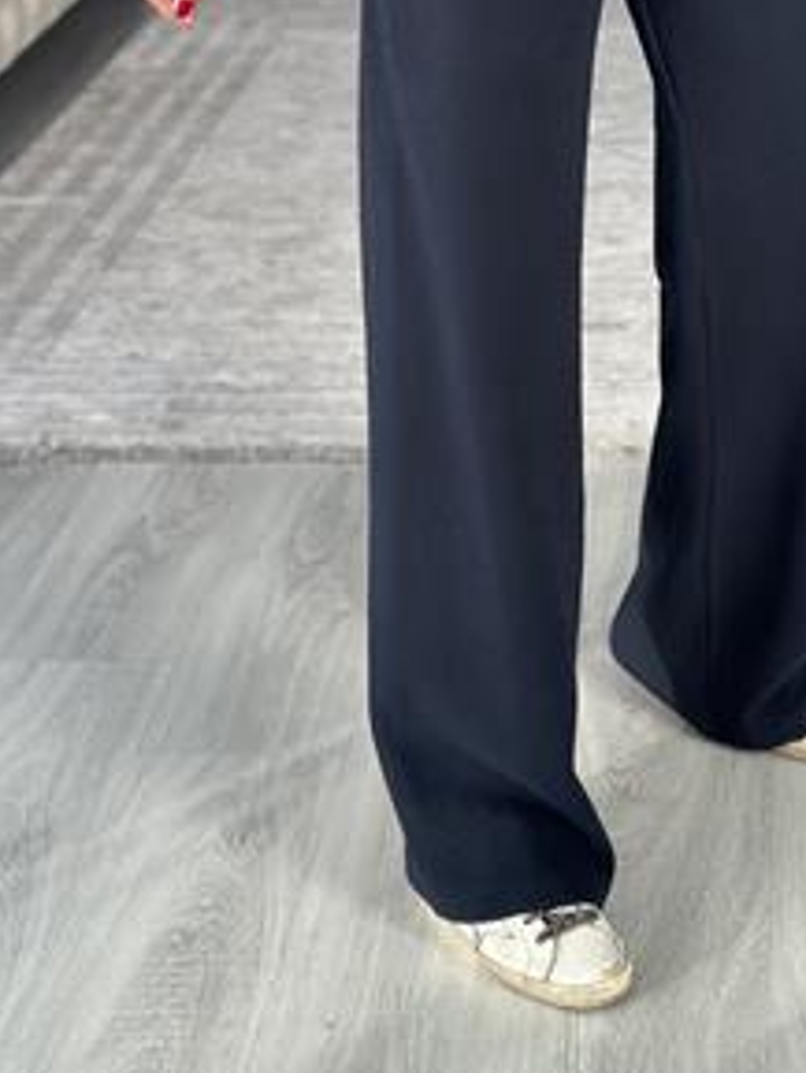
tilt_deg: -33.8
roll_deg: +2.9
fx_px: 2606
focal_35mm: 84
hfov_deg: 17.5
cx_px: 579
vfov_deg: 23.0
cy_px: 226
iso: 100
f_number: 1.78
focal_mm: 6.86
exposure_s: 1/146
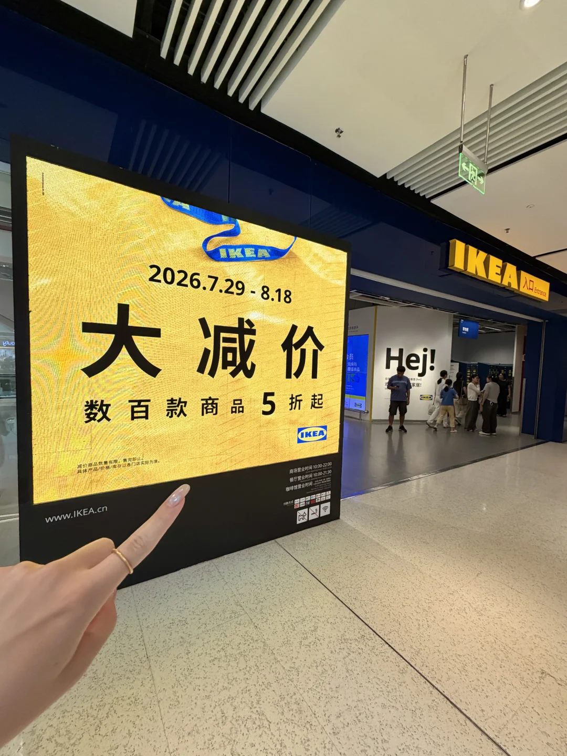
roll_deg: -1.4
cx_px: 284
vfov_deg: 102.1
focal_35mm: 14
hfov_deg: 85.7
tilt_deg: -4.6
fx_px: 306
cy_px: 378
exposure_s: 1/120
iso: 100
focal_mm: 2.22
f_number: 2.2
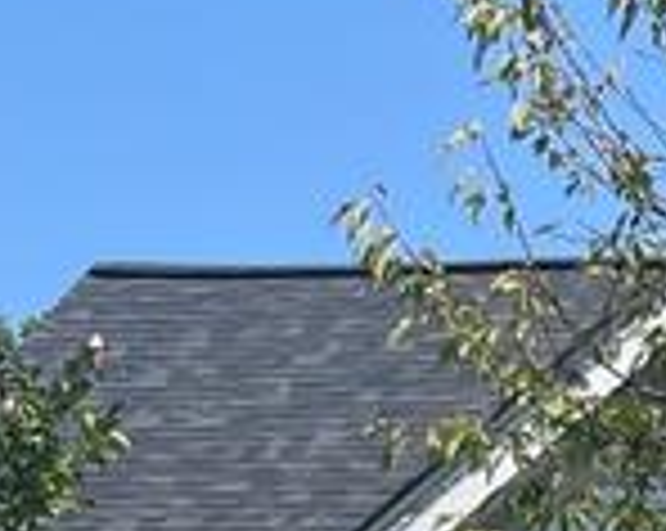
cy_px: 1305
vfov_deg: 8.0
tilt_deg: +2.1
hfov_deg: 10.7
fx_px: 3465
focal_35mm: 176
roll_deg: -0.7
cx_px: 886
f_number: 1.6
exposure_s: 1/2410
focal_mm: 5.1
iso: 50
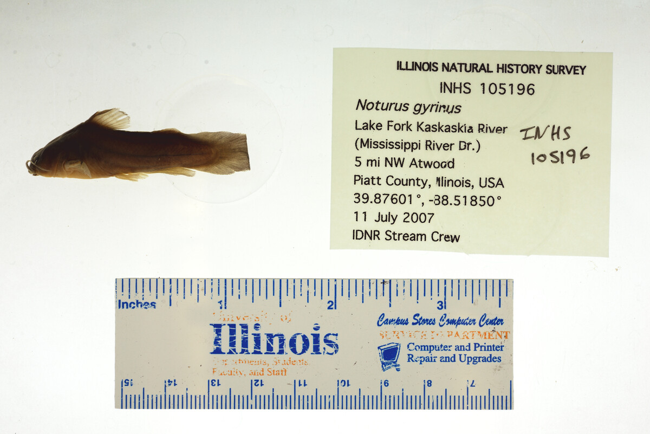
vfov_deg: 22.6
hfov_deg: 33.4
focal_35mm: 60
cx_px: 325
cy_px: 217
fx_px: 1084
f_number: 10
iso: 100
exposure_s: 1/200
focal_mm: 60
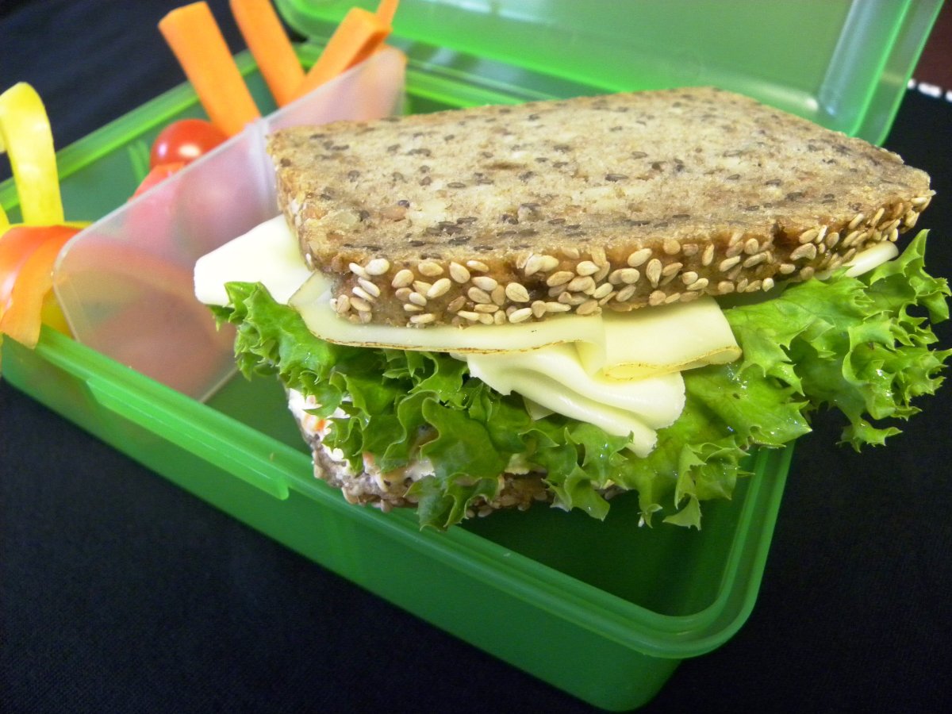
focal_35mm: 26
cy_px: 357
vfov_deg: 53.1
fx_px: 715
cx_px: 476
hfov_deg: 67.3
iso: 400
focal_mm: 4.6
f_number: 2.8
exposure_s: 1/57.6
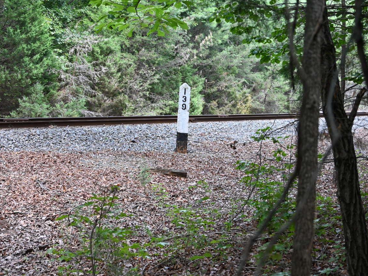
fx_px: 595
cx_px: 145
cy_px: 136
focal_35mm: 56
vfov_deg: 26.1
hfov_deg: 34.2
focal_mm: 41
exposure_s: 1/125
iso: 400
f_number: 4
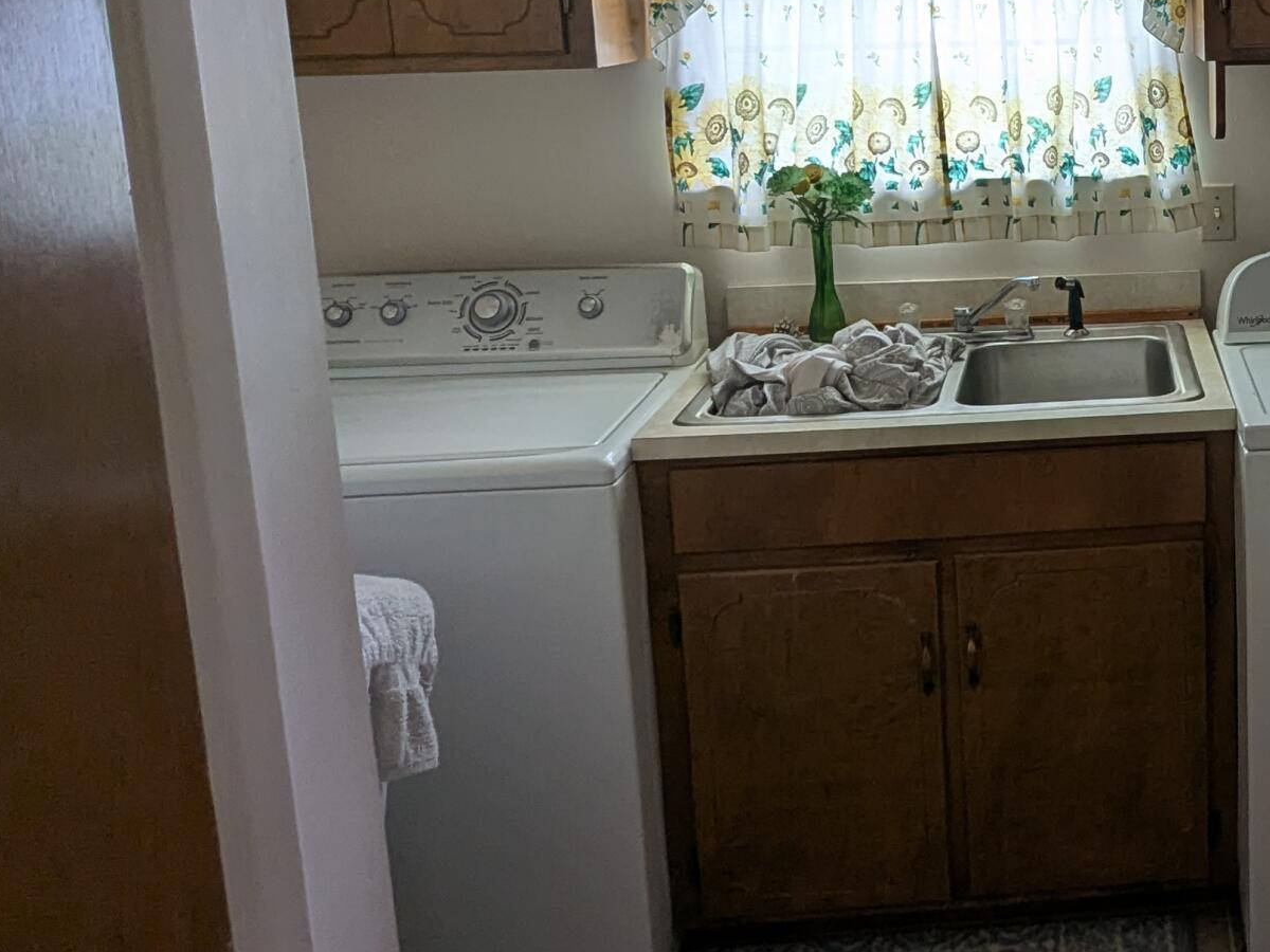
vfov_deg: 35.0
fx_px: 1468
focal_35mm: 40
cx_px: 1241
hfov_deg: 41.3
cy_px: 214
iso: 50
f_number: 2.2
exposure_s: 1/40
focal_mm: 2.35
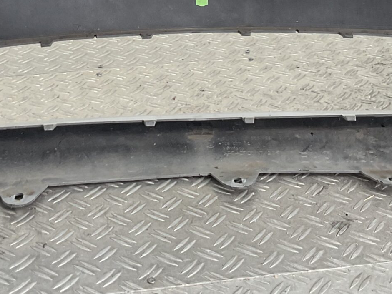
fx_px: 895
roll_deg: +2.1
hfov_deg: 24.7
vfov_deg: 18.0
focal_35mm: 79
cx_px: 163
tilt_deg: -15.4
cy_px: -32
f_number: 1.8
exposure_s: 1/113
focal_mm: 3
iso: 16
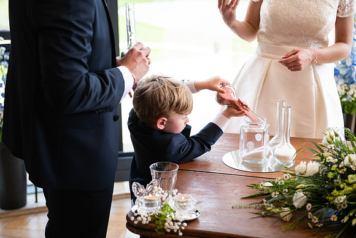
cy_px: 119
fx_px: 692
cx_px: 178
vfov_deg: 19.5
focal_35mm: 70
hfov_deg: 28.8
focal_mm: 70
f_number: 3.5
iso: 320
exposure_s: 1/160
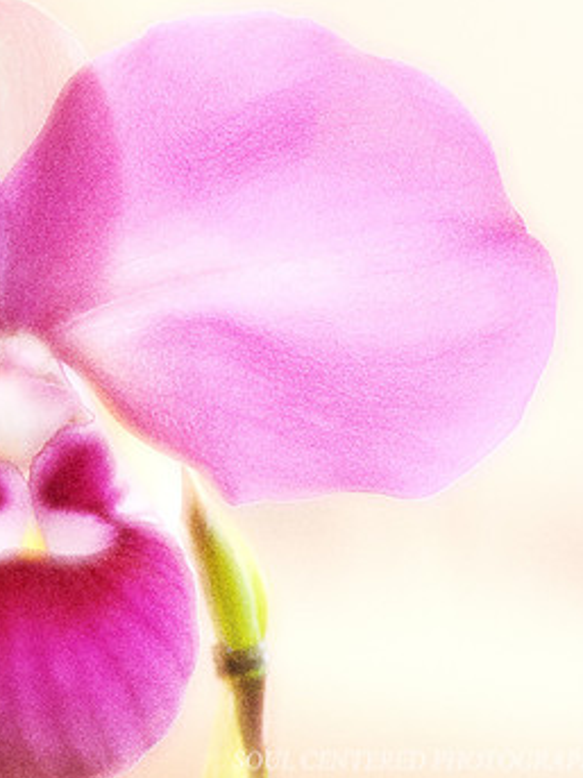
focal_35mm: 256
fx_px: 5748
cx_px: -27
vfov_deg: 7.7
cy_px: 384
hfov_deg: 5.8
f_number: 5.6
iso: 800
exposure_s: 1/45
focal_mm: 105
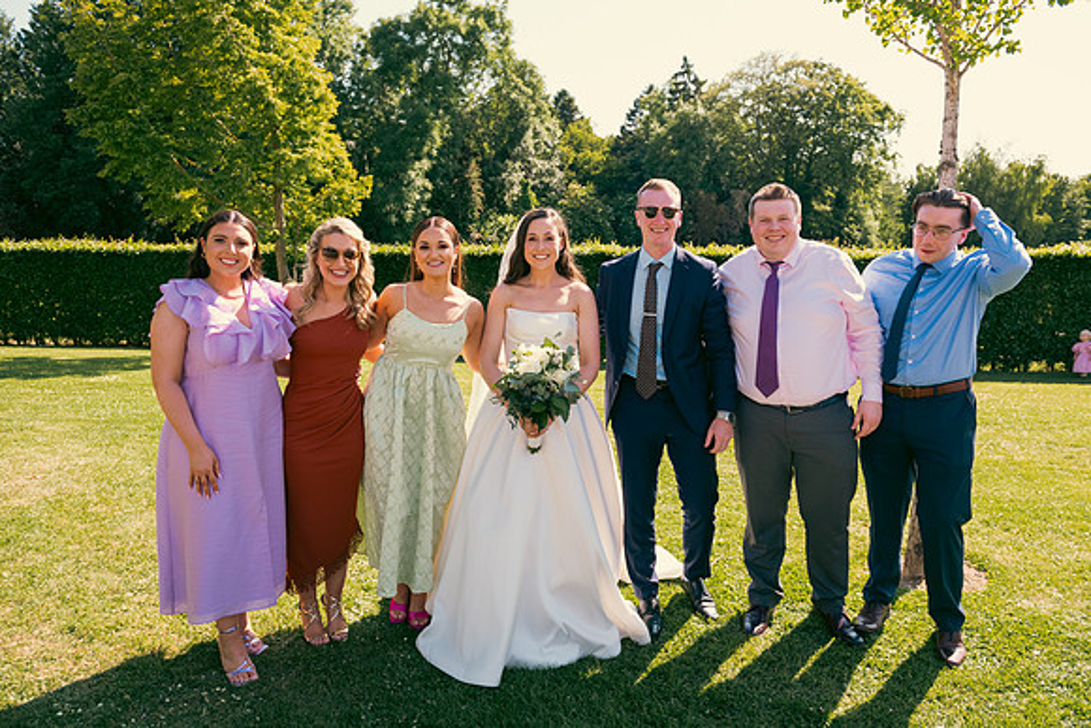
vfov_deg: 49.6
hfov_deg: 69.4
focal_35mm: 26
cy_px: 364
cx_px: 546
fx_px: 788
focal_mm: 26
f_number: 5.6
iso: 200
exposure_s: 1/400
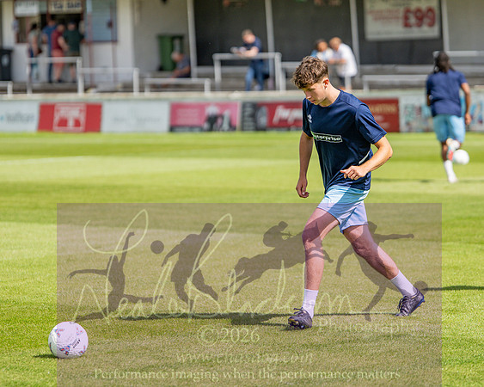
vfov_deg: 9.0
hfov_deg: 11.2
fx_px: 2464
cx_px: 285
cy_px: 156
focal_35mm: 172
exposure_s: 1/6400
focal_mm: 85
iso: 100
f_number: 1.6
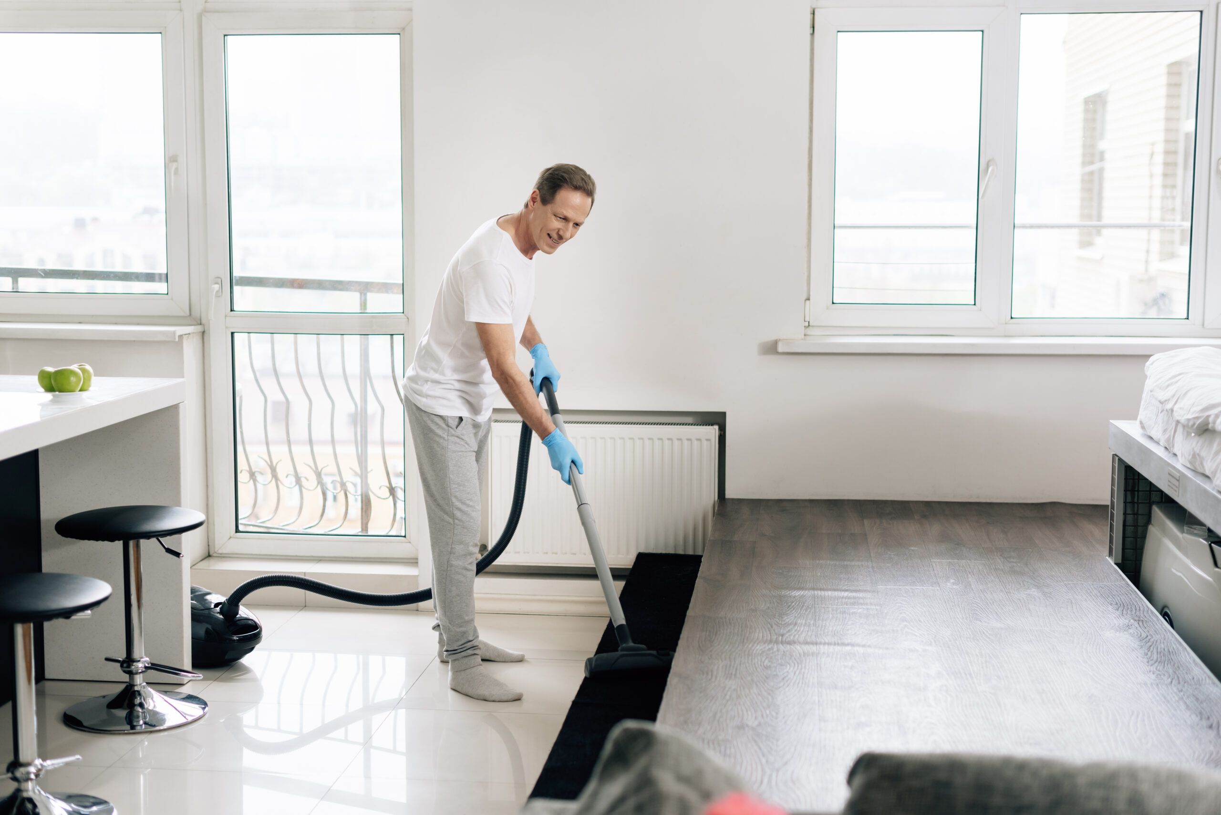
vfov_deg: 27.0
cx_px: 610
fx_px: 1696
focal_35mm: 50
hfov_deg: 39.6
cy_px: 408
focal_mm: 50
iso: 250
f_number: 2.8
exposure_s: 1/160
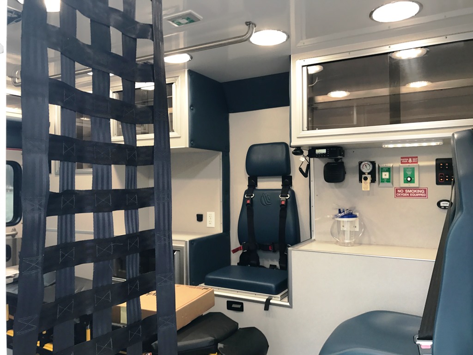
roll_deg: +2.4
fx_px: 383
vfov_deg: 49.7
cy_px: 178
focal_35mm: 28
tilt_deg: +1.5
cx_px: 236
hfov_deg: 63.4
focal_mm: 3.99
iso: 40
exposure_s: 1/90
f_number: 1.8
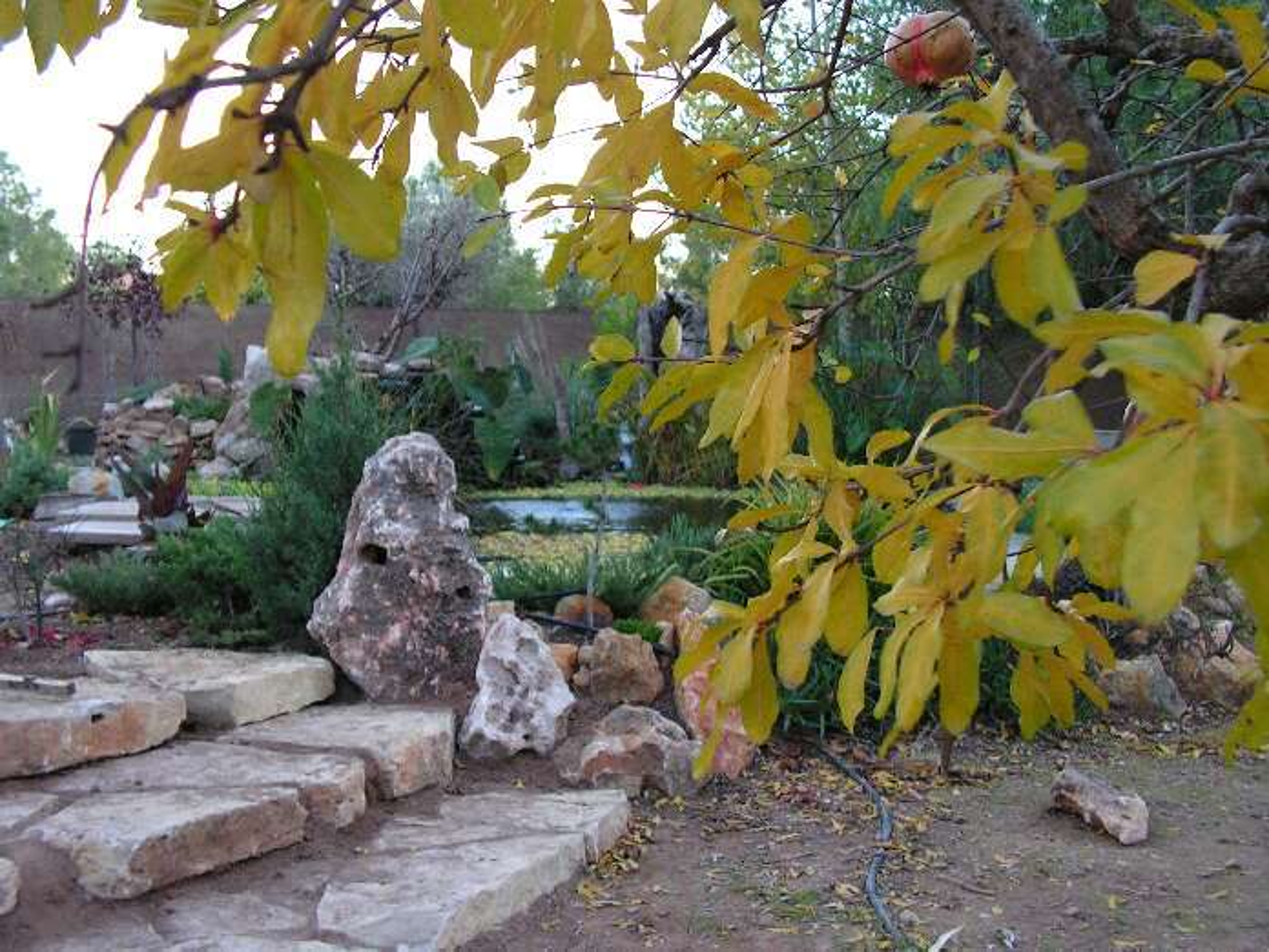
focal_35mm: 44
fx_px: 1613
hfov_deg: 42.9
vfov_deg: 32.9
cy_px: 476
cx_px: 634
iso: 200
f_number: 3.2
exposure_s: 1/25
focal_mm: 7.4
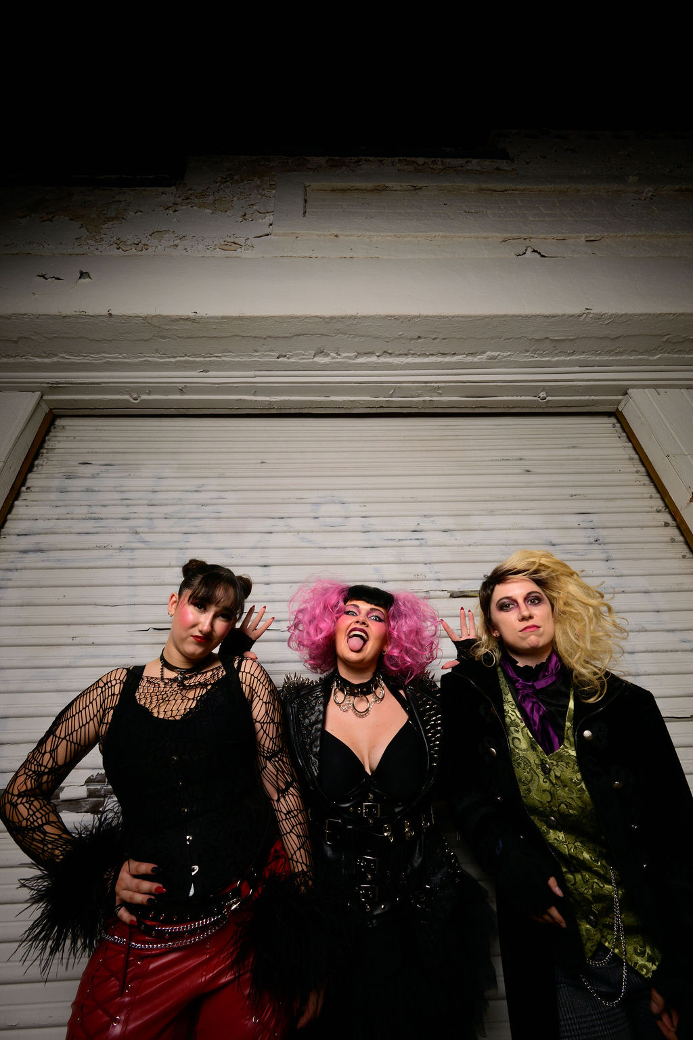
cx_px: 346
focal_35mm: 14
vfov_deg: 102.3
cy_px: 520
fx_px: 419
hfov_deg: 79.2
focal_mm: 14.5
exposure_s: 1/125
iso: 64
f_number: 14
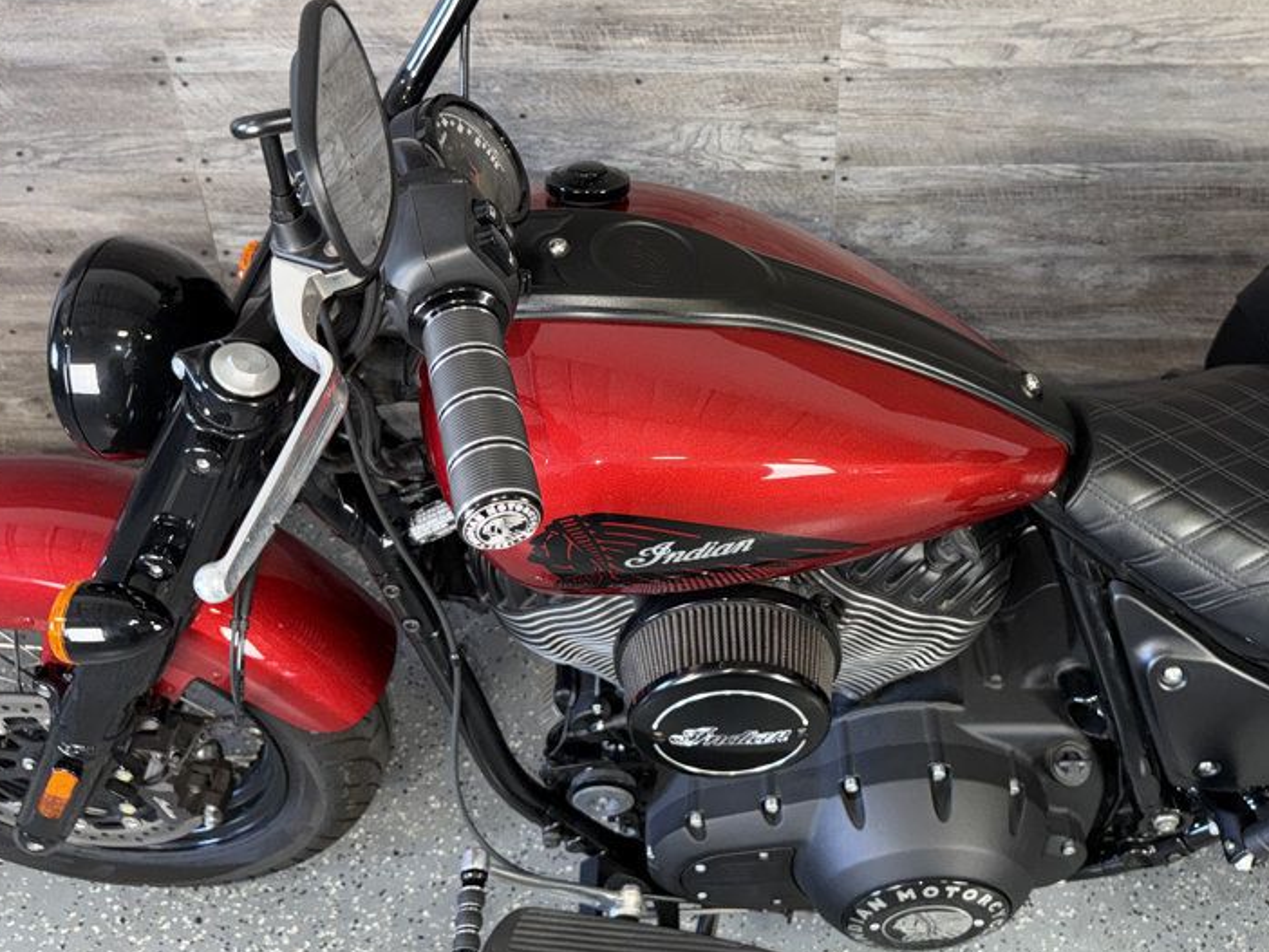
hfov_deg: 52.3
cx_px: 754
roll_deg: +0.5
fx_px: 1284
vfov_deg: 40.3
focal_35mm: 35
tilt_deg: -33.3
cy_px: 327
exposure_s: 1/30
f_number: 1.78
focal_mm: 6.76
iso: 64
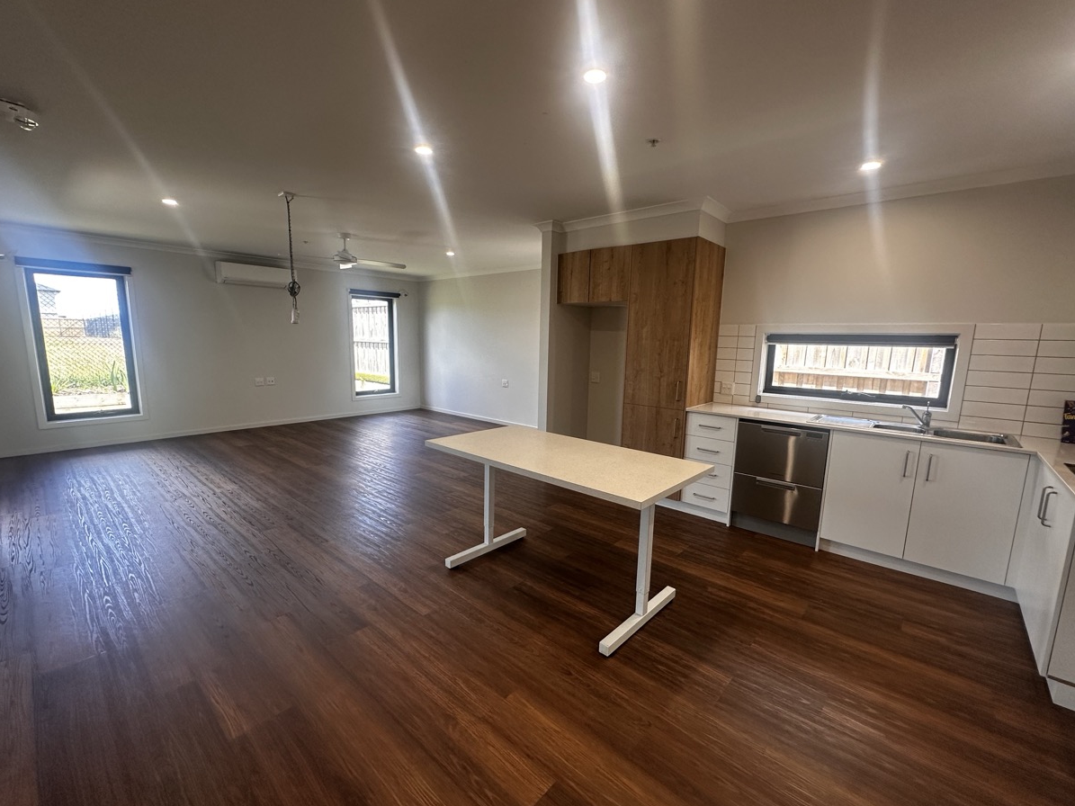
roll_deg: -0.9
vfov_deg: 81.7
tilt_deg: -8.4
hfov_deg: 98.2
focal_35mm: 15
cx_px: 537
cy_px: 410
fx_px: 466
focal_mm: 2.22
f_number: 2.2
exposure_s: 1/100
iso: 160
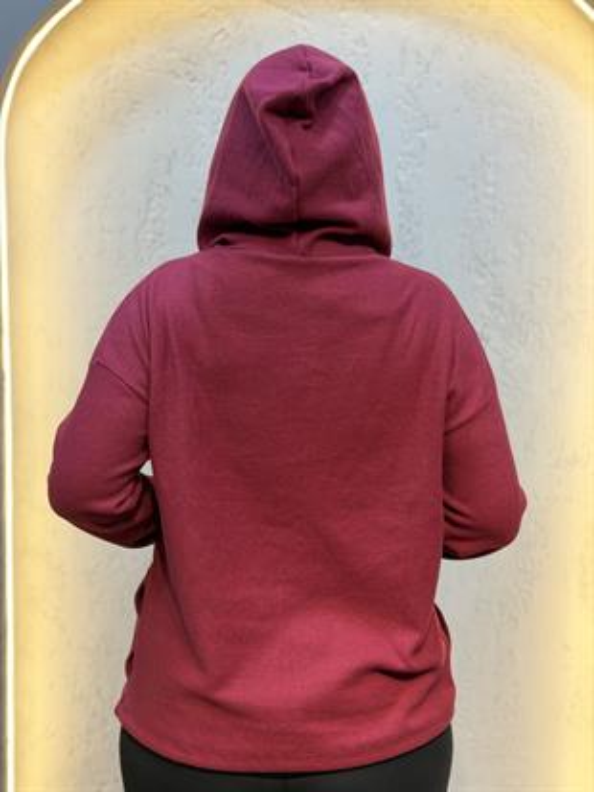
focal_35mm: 48
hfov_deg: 30.3
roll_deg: -1.3
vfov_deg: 39.6
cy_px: 396
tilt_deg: -8.2
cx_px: 297
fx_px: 1098
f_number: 1.78
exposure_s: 1/100
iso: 125
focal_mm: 6.76
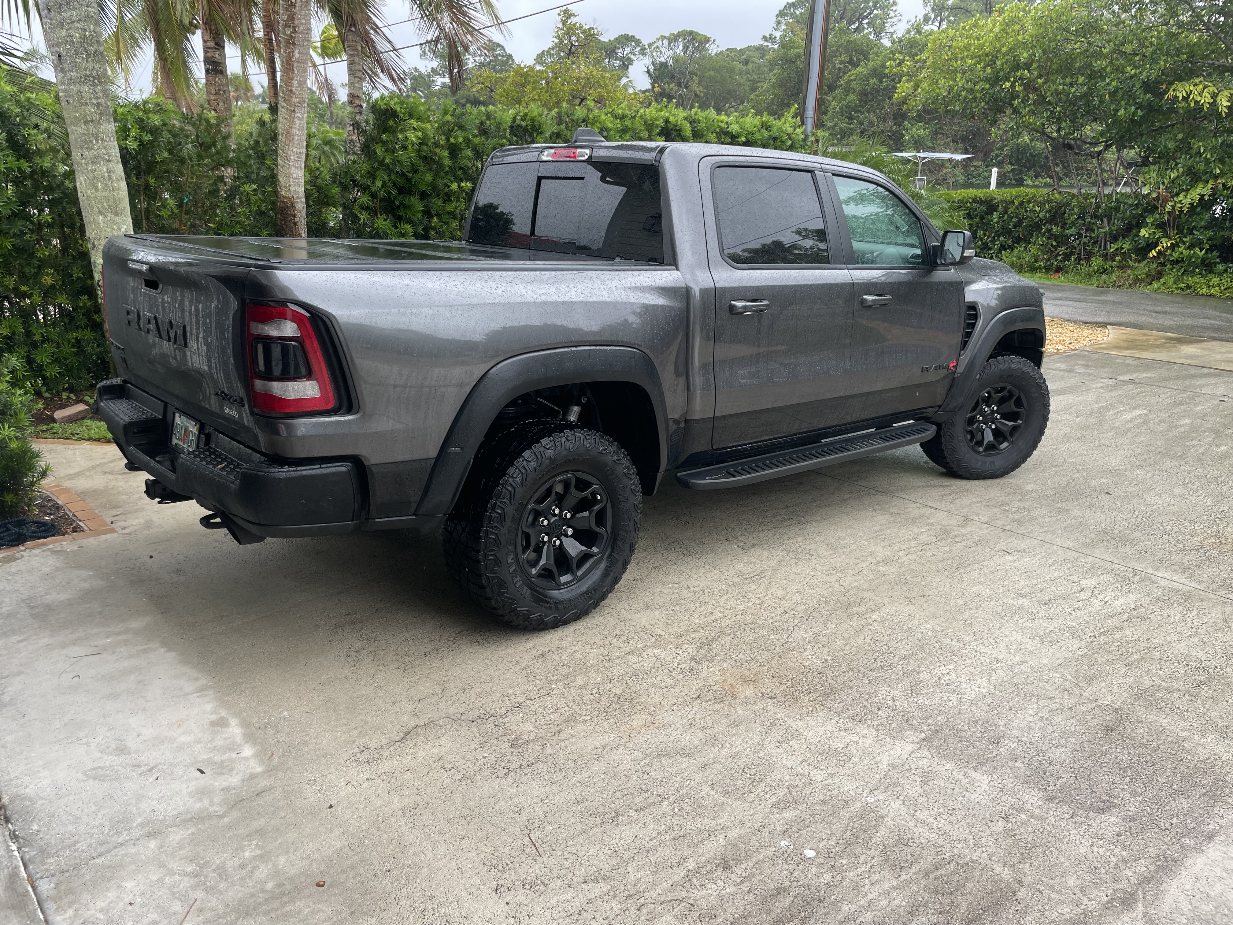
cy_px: 462
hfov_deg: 67.3
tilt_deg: -18.0
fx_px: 926
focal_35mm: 26
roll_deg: +0.7
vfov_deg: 53.1
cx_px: 616
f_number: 1.6
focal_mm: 4.2
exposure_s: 1/128
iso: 32
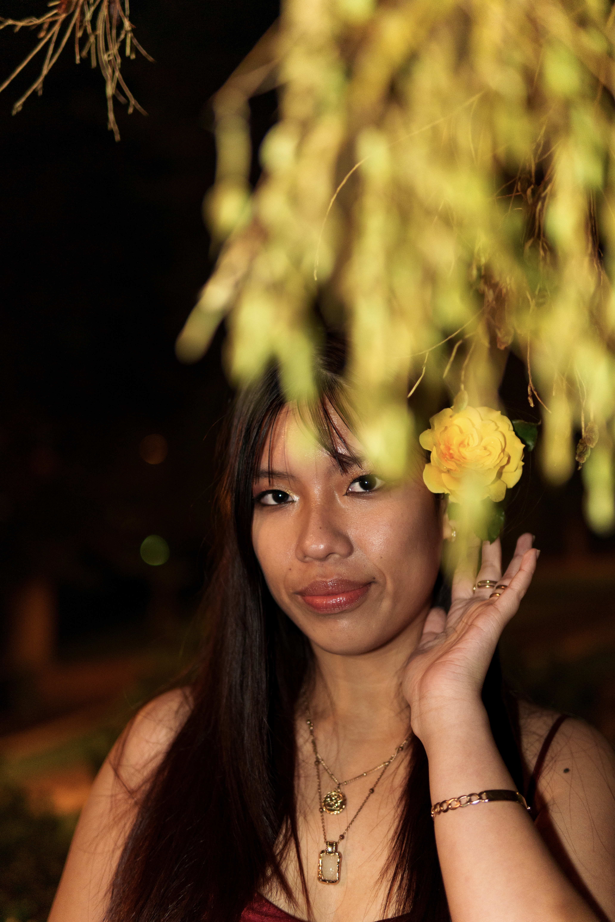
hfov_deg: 29.9
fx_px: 1153
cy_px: 461
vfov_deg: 43.6
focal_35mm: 45
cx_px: 308
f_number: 1.4
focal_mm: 30
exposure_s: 1/50
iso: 800
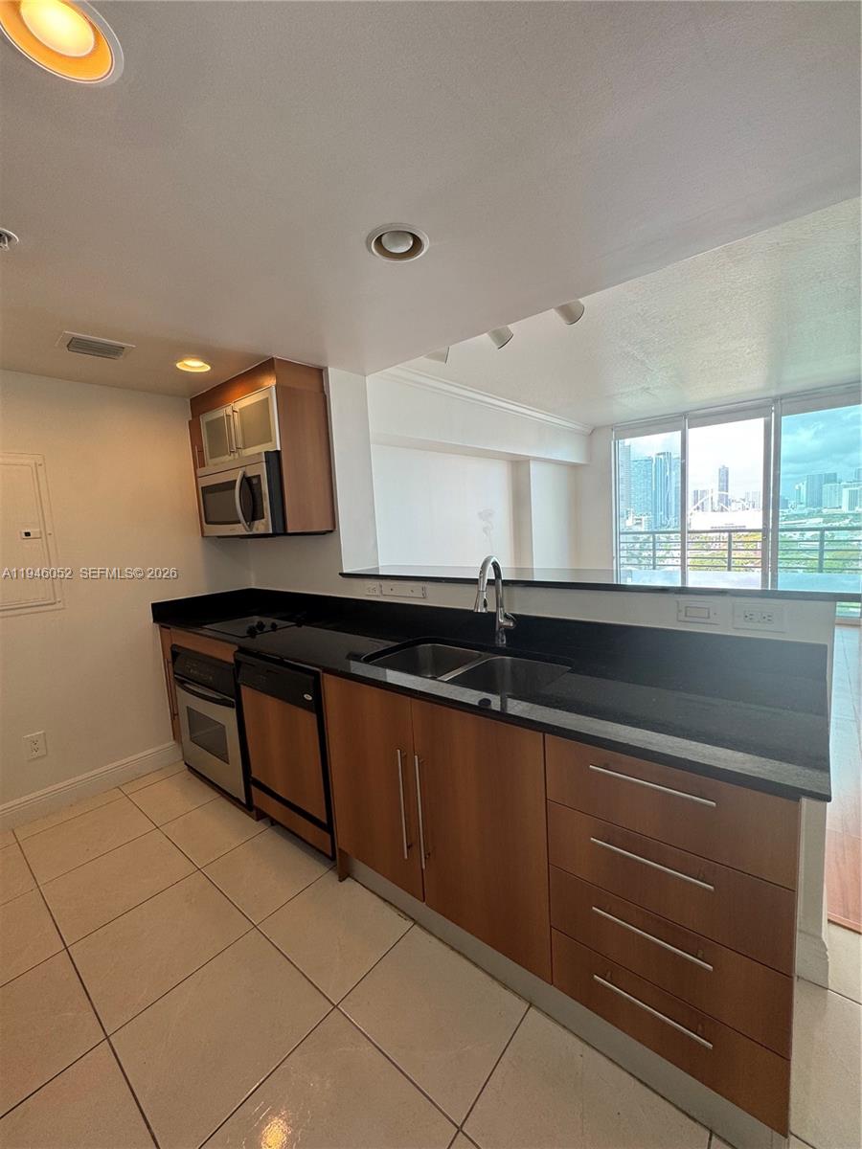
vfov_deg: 102.1
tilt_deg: -6.9
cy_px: 574
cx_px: 431
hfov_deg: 85.7
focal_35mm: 14
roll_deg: +3.4
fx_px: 465
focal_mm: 2.22
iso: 64
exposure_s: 1/120
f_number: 2.2
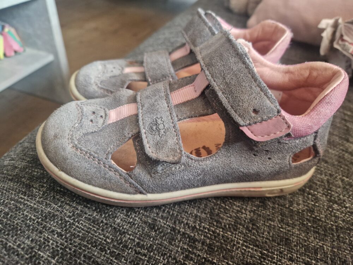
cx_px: 176
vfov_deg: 58.9
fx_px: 235
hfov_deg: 73.9
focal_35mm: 23
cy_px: 132
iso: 1000
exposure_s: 1/100
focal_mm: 5.4
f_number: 1.8
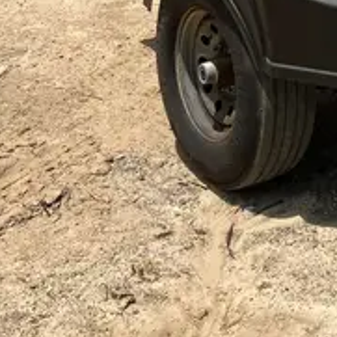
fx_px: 1101
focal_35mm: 100
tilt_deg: -4.2
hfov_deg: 16.1
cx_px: 492
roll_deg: -0.4
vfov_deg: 15.7
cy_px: -200
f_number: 1.8
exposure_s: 1/2703
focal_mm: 3.99
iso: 32
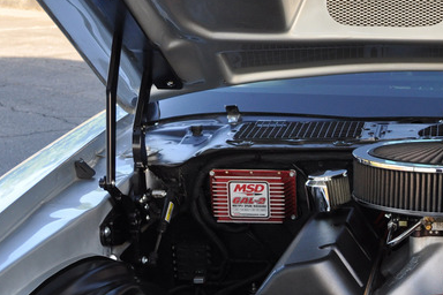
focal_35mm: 86
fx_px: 1058
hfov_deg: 22.5
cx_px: 471
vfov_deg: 15.7
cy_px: 267
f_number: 5.6
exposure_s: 1/125
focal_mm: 22
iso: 360
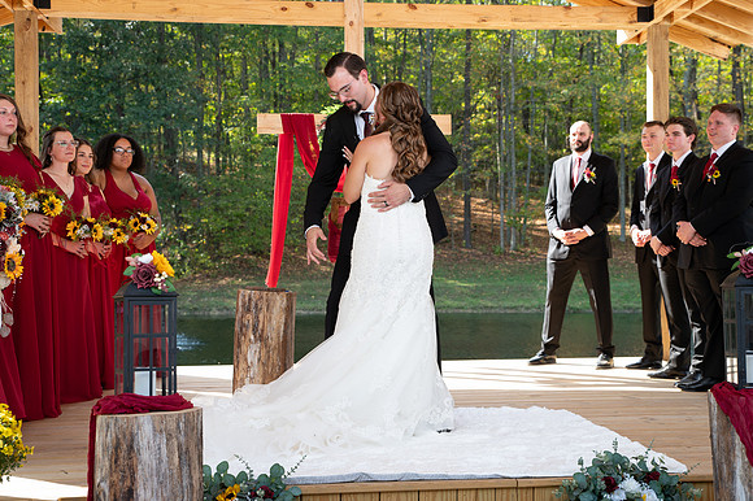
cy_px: 246
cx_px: 404
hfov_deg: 40.2
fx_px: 1027
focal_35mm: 49
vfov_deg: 27.4
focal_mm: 45
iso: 320
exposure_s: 1/250
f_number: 4
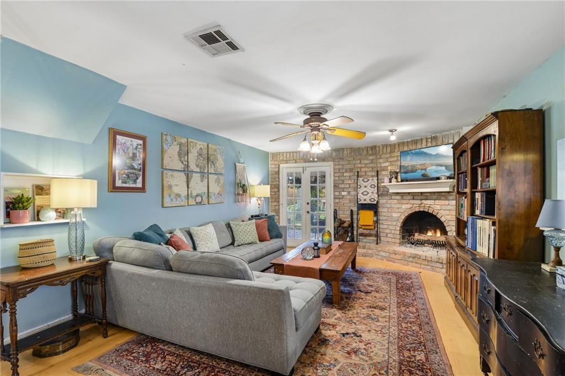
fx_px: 251
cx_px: 282
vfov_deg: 73.7
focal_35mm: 16
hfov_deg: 96.8
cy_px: 188
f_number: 13
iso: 400
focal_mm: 16
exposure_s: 1/1.25
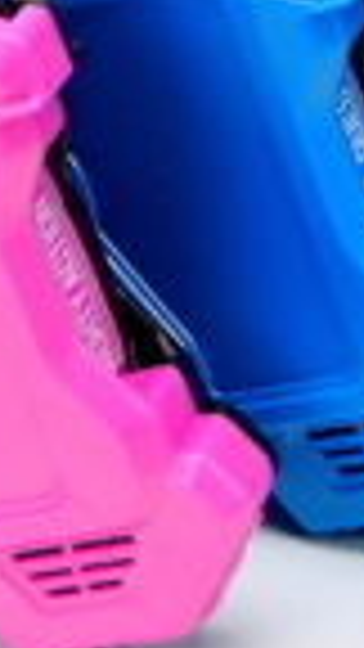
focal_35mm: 250
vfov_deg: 8.4
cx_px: 198
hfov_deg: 4.9
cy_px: -333
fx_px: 4290
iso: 80
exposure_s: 1/1.3
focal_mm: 11.8
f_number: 6.3
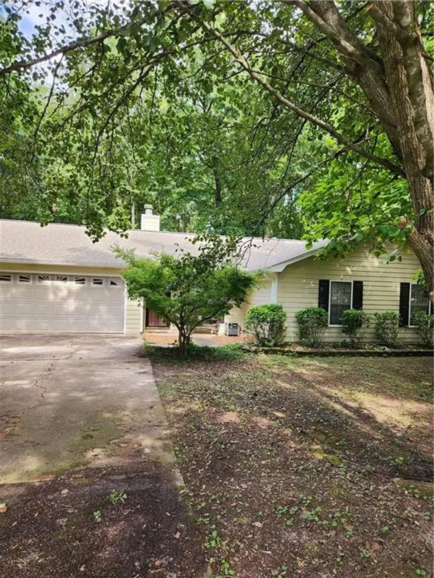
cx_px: 217
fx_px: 384
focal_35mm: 23
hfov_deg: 58.9
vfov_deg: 73.9
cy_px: 289
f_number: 1.8
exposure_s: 1/180
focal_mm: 5.4
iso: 32
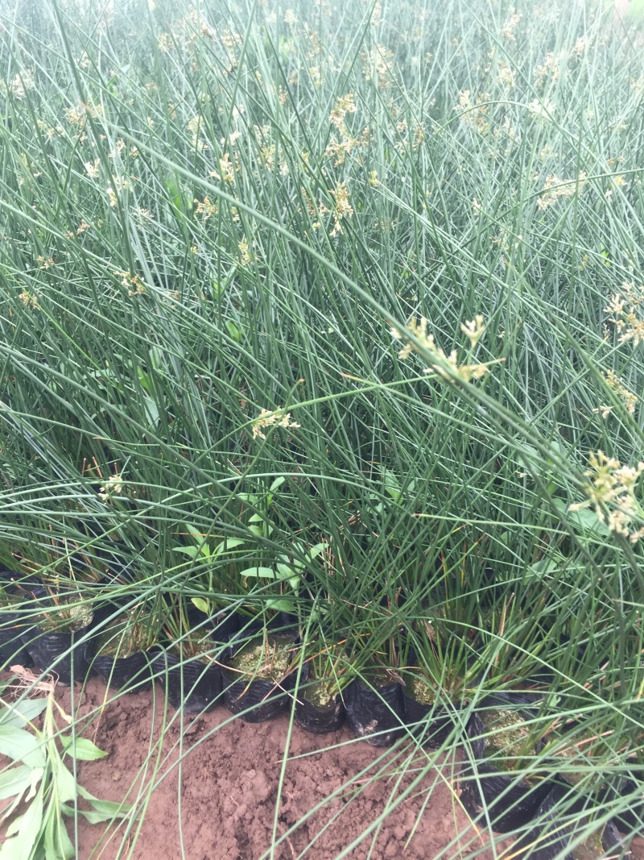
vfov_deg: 61.7
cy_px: 430
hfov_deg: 48.2
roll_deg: -3.6
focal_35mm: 29
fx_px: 720
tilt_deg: -32.3
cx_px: 322
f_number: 2.2
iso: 50
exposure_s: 1/100
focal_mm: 4.15
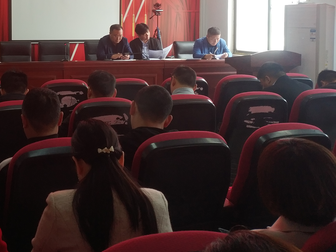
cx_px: 51
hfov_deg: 31.5
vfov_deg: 24.3
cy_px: 40
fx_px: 573
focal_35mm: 59
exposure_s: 1/24
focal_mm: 4.5
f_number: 2
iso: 222
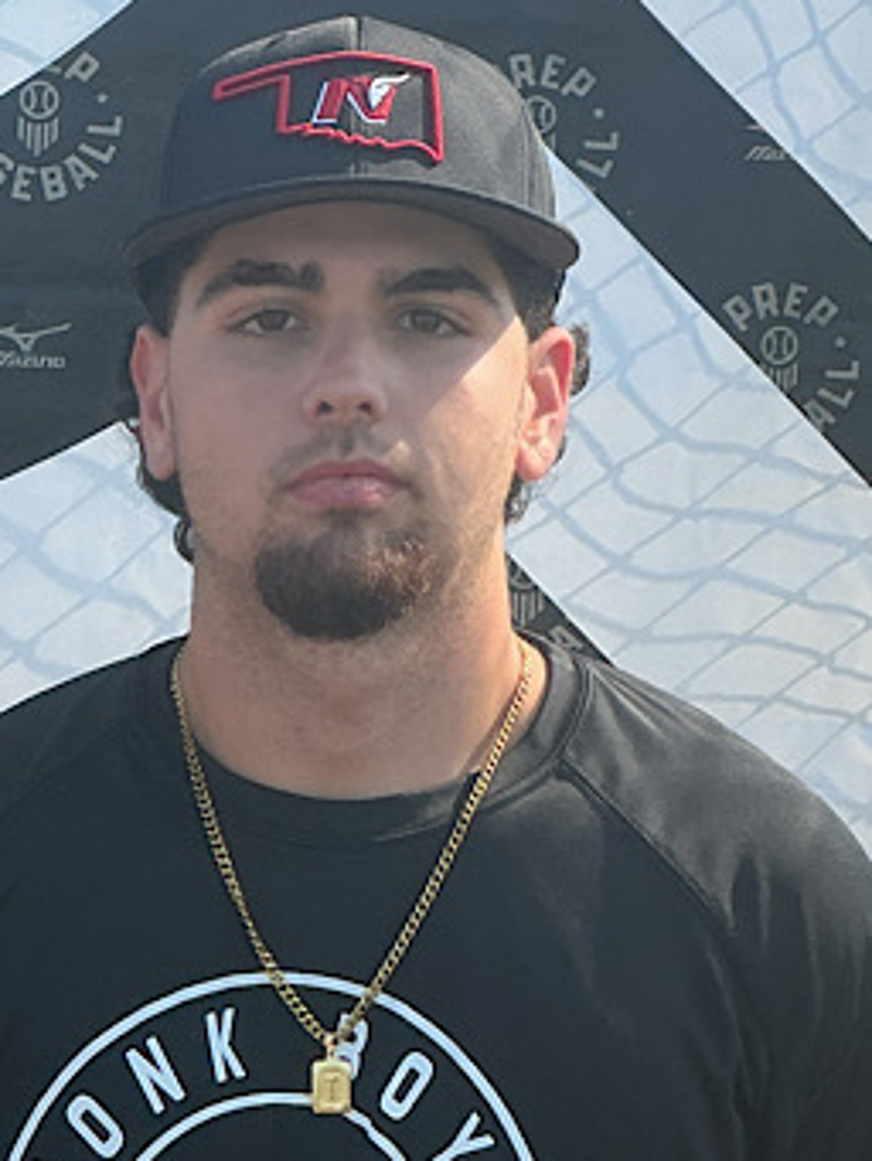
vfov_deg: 53.7
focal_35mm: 34
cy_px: 664
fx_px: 1141
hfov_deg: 41.7
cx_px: 364
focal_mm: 3
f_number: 1.8
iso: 25
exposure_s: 1/912
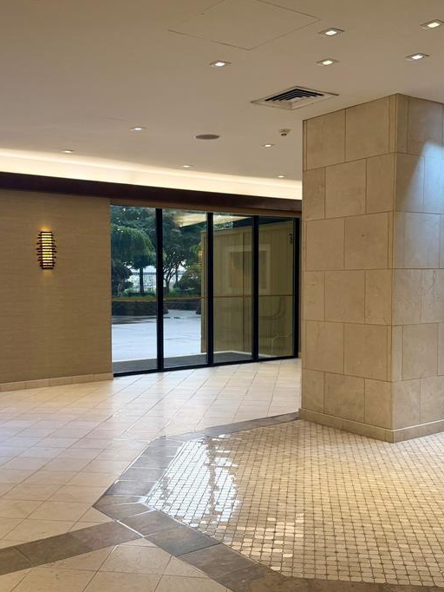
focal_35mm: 36
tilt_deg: -1.7
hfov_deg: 39.6
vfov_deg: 51.3
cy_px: 316
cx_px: 197
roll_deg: -2.0
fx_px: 615
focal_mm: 6.76
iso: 125
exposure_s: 1/60
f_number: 1.78
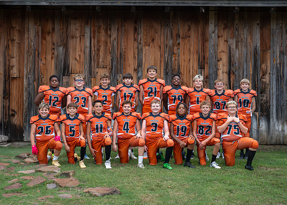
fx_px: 462
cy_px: 110
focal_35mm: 57
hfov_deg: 34.5
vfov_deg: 25.0
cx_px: 134
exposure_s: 1/800
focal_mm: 50
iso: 5000
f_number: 4
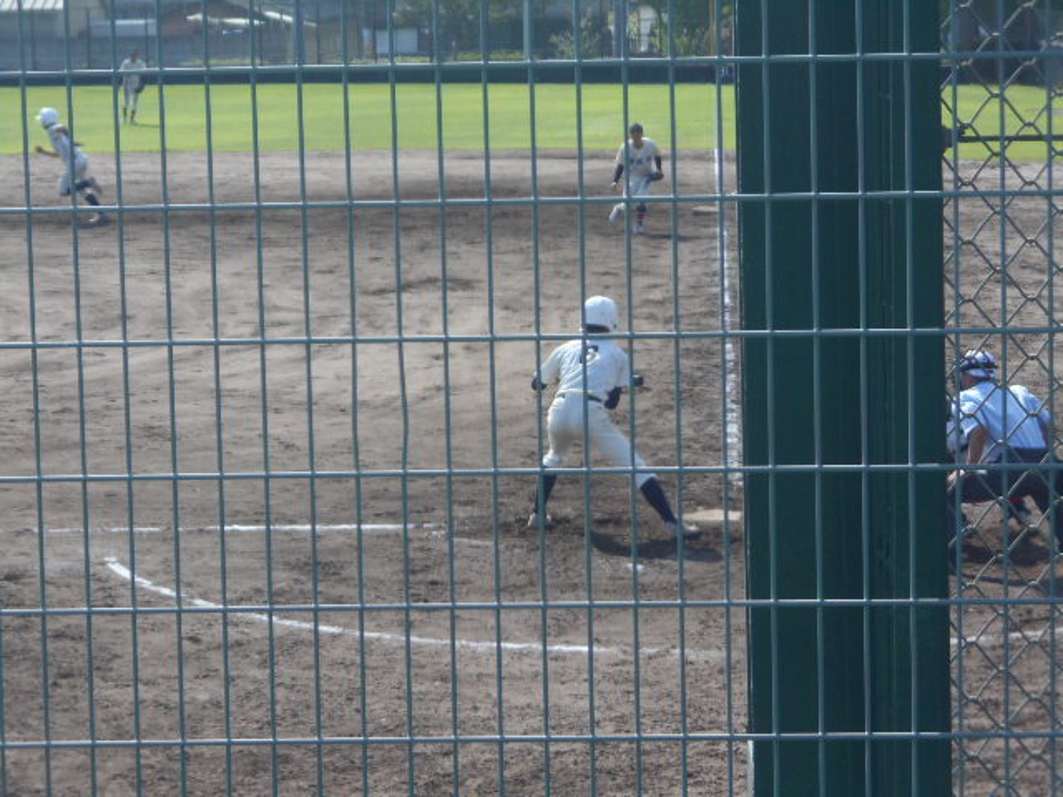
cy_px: 398
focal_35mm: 130
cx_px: 532
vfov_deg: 11.4
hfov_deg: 15.2
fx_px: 3992
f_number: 6.5
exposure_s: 1/250
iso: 100
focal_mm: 23
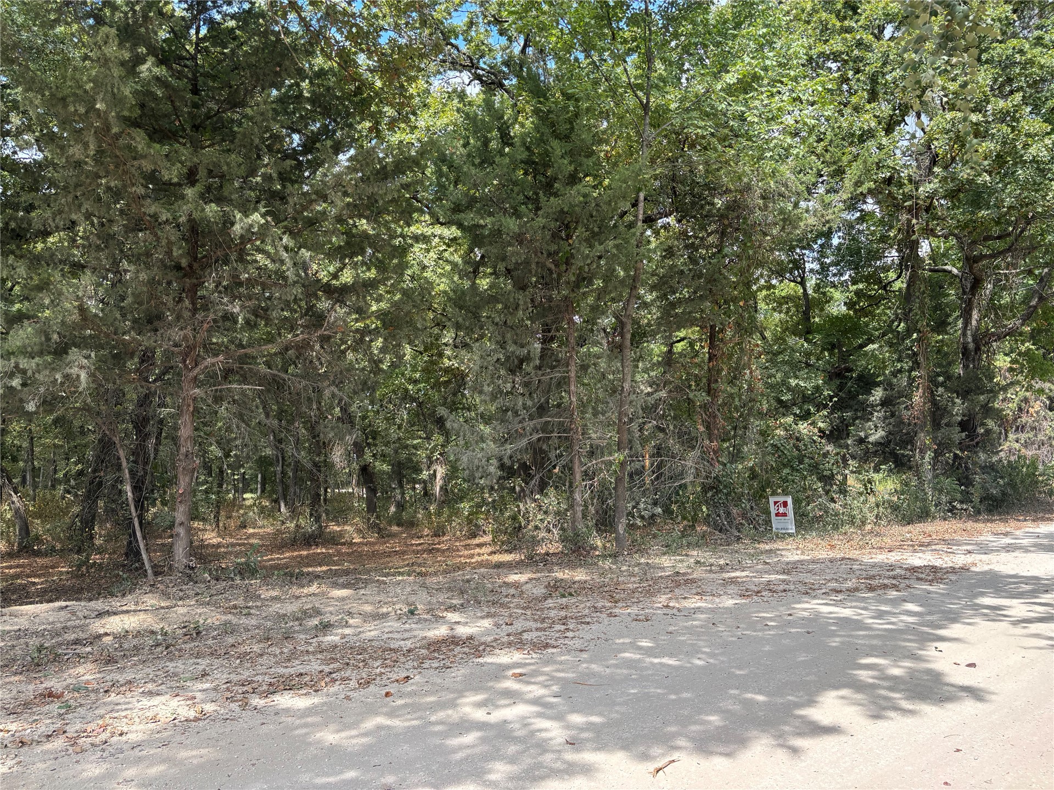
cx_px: 527
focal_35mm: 26
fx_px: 792
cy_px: 395
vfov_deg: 53.1
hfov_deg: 67.3
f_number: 1.6
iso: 50
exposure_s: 1/851
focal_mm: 5.96
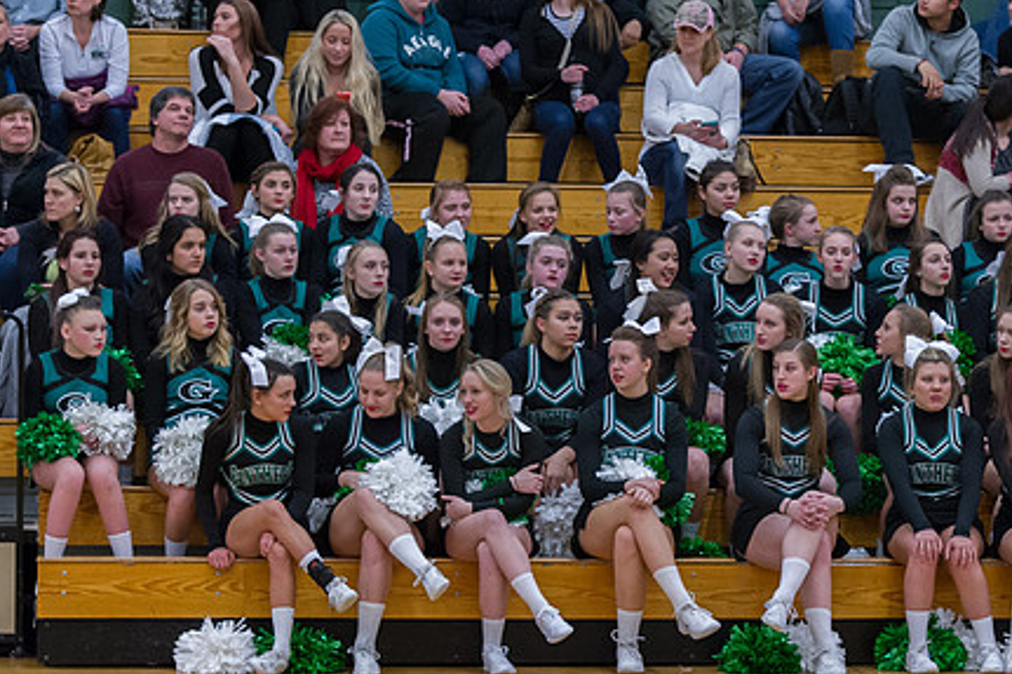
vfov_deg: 8.3
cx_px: 651
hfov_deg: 12.4
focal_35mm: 166
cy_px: 388
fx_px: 4664
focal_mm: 102
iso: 5000
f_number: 2.8
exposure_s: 1/500
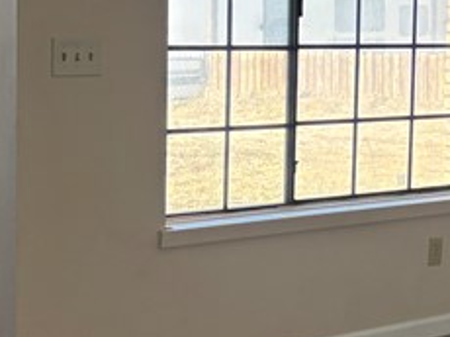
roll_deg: -2.6
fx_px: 1506
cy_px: 141
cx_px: 532
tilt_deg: -6.7
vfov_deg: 12.7
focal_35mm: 116
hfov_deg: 16.3
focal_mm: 5.96
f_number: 1.6
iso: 64
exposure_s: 1/162
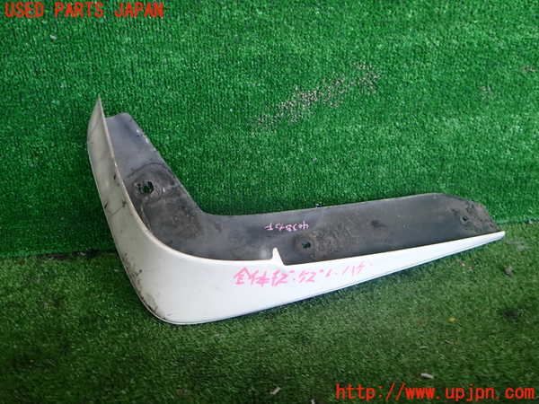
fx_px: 467
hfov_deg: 60.0
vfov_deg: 46.8
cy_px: 202
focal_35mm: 30
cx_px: 270
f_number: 2.3
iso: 200
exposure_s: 1/80
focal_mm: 5.4
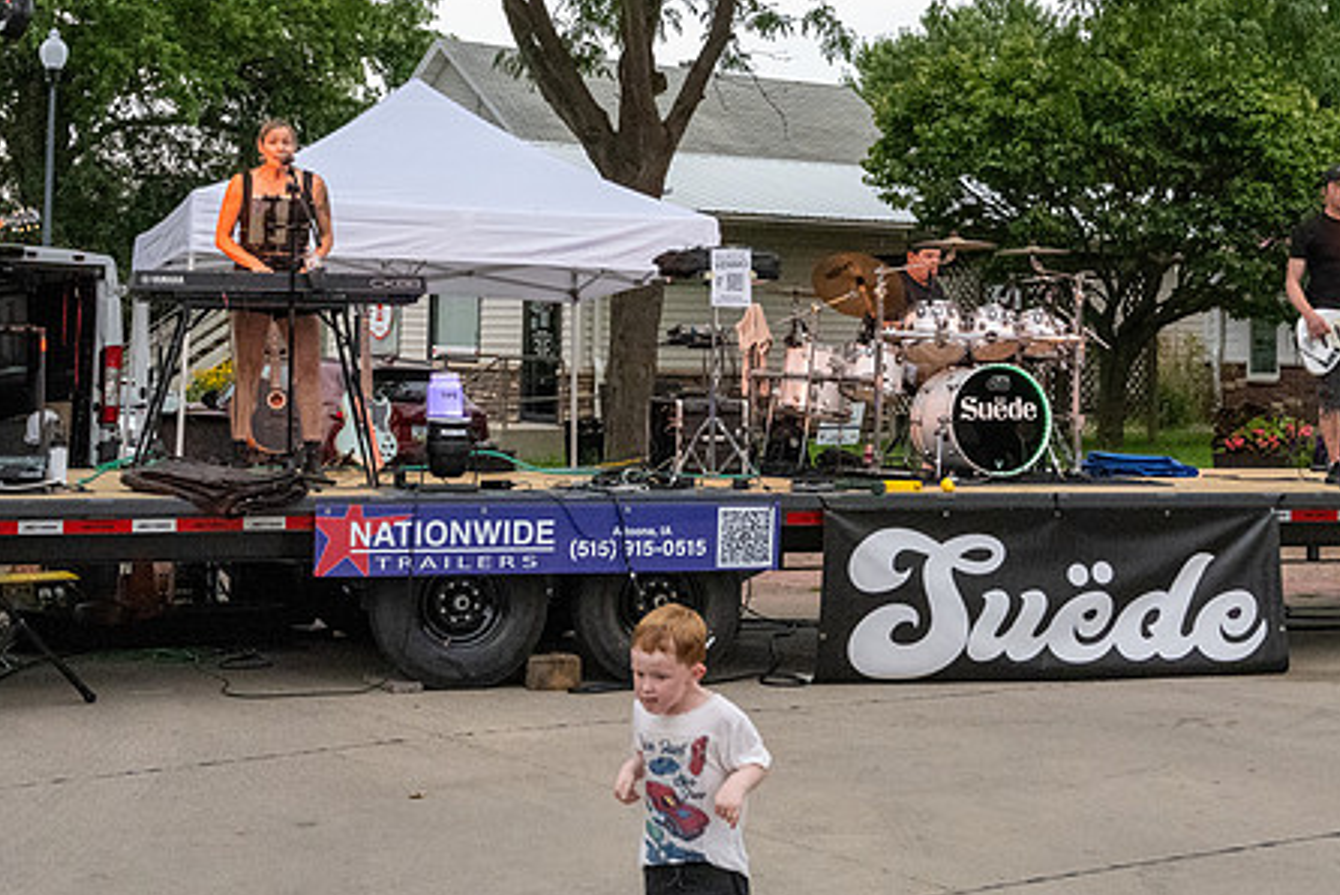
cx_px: 750
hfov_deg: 31.8
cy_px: 196
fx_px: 2346
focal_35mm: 63
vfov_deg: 21.4
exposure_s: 1/200
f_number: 8
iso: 6400
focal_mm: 34
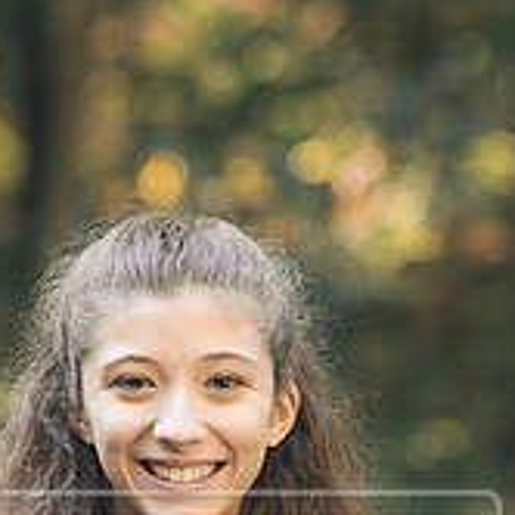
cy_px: 571
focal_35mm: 401
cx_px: 189
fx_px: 6750
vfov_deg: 4.4
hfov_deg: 4.4
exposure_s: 1/250
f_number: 3.5
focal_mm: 135
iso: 1600
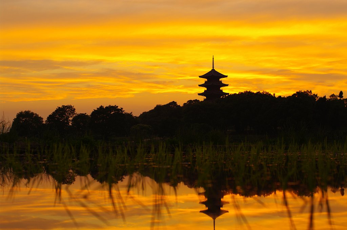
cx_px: 174
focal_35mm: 64
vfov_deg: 21.0
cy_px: 115
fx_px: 621
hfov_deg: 31.2
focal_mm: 43
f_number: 2.8
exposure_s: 1/80
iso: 100
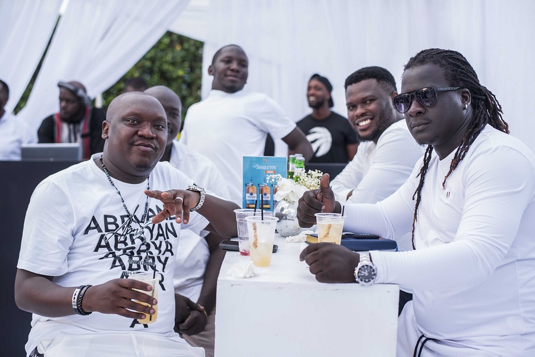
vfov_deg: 27.0
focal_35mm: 50
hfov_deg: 39.6
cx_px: 268
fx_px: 743
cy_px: 178
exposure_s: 1/320
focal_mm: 50
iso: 500
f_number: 2.8
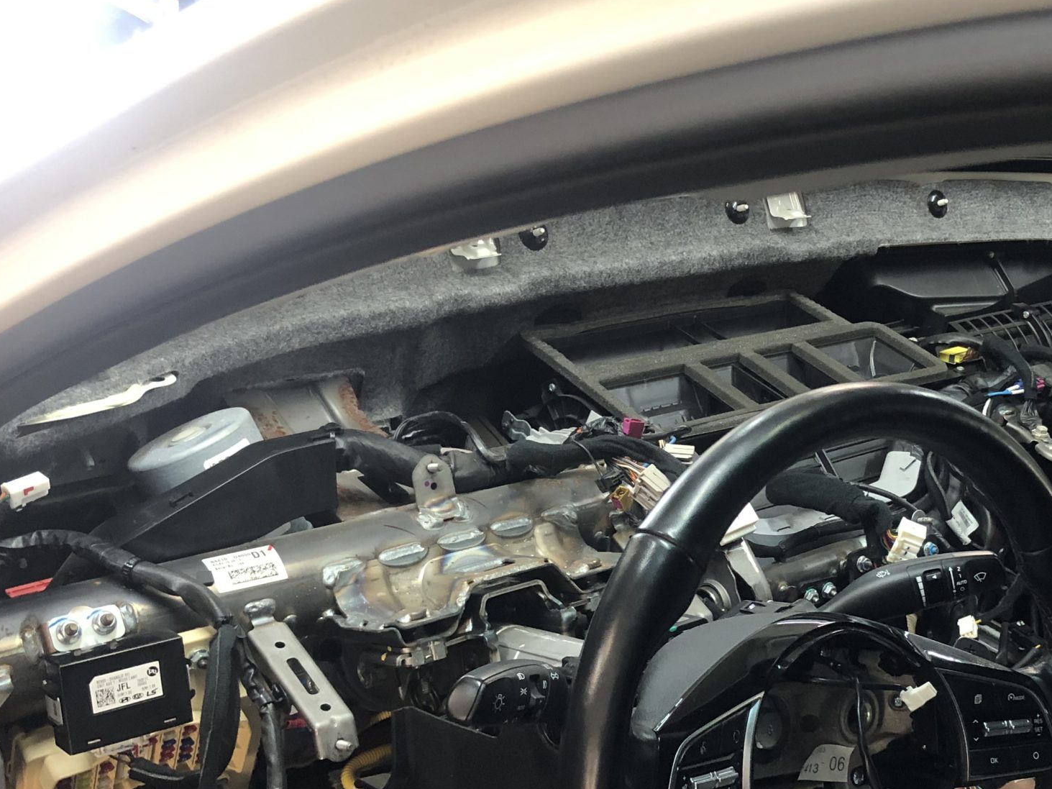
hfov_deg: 38.2
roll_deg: -7.2
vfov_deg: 29.6
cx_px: 744
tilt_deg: -22.8
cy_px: 480
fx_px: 1489
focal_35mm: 49
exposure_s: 1/15
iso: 64
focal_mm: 3.99
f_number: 1.8
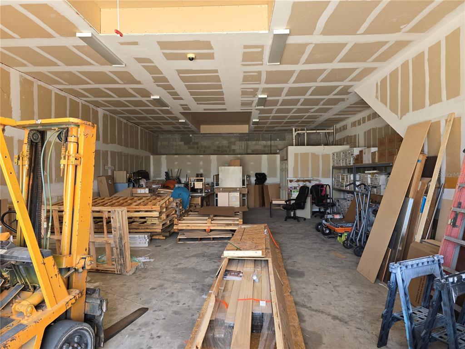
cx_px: 232
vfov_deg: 58.9
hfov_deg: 73.9
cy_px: 174
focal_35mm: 23
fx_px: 309
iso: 80
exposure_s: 1/120
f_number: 1.7
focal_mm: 6.3
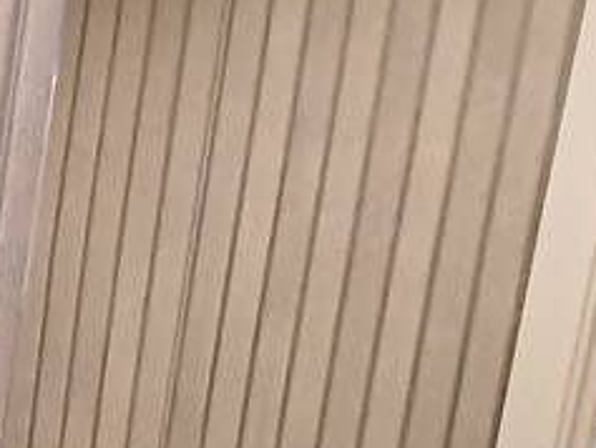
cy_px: 911
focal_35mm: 79
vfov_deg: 15.0
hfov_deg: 13.3
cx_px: -996
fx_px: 1361
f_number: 2.2
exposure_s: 1/60
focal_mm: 1.8
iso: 320
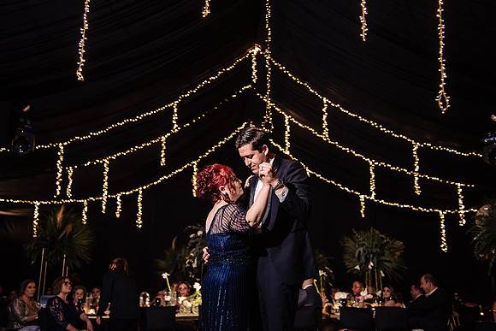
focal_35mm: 48
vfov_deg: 28.4
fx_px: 655
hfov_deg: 41.5
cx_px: 253
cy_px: 165
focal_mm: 46
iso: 2000
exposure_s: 1/60
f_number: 4.5
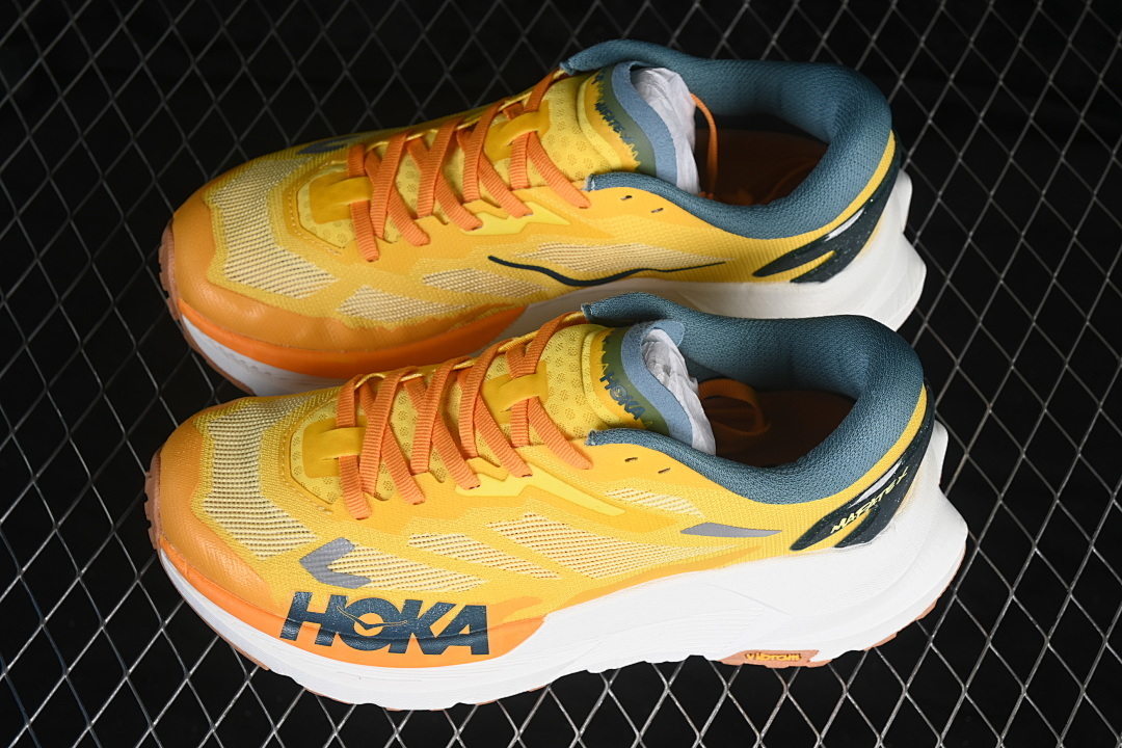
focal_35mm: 75
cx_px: 561
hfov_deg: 27.0
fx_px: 2337
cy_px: 374
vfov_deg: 18.2
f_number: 7.1
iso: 160
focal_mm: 50
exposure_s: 1/80
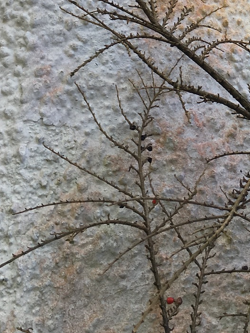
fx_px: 809
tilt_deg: +28.4
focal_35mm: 84
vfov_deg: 21.2
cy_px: -95
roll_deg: +11.2
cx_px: 325
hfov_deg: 16.6
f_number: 2.2
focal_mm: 4.15
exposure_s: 1/310
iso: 25
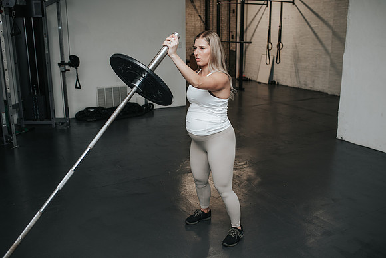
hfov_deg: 54.4
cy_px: 129
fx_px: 375
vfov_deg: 37.9
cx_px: 193
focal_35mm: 35
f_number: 3.2
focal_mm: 35
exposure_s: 1/200
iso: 800
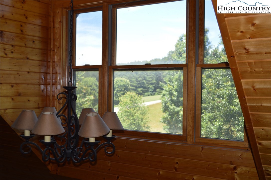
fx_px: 338
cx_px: 136
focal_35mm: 45
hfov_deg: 43.7
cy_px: 90
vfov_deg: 29.8
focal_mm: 30
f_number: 4.5
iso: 140
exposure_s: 1/125
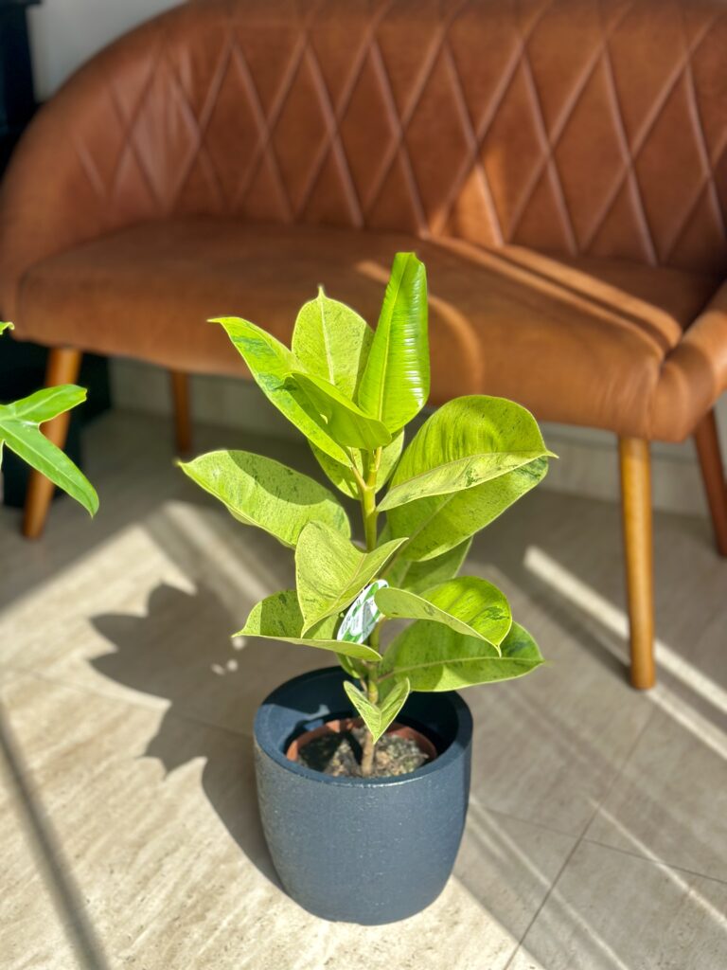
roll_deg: -0.2
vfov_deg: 39.7
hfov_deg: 30.3
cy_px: 485
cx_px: 364
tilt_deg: -23.7
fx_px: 1344
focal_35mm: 48
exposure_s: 1/2469
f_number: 1.78
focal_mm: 6.86
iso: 100
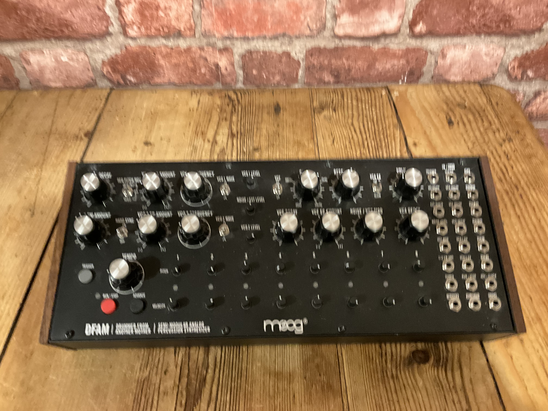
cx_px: 274
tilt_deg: -46.9
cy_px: 206
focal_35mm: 29
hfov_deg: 61.7
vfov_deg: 48.2
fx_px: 459
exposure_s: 1/15
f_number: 1.8
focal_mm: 3
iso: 800
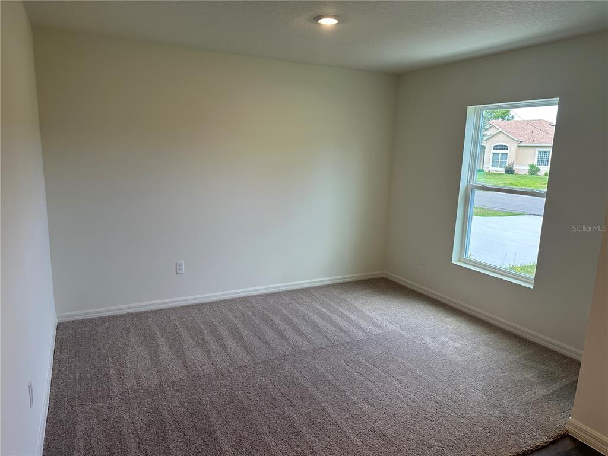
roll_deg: -1.9
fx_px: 422
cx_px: 304
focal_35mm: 24
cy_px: 228
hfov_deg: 71.6
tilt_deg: -9.6
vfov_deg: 56.8
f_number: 1.78
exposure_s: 1/158
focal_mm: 6.86
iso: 80
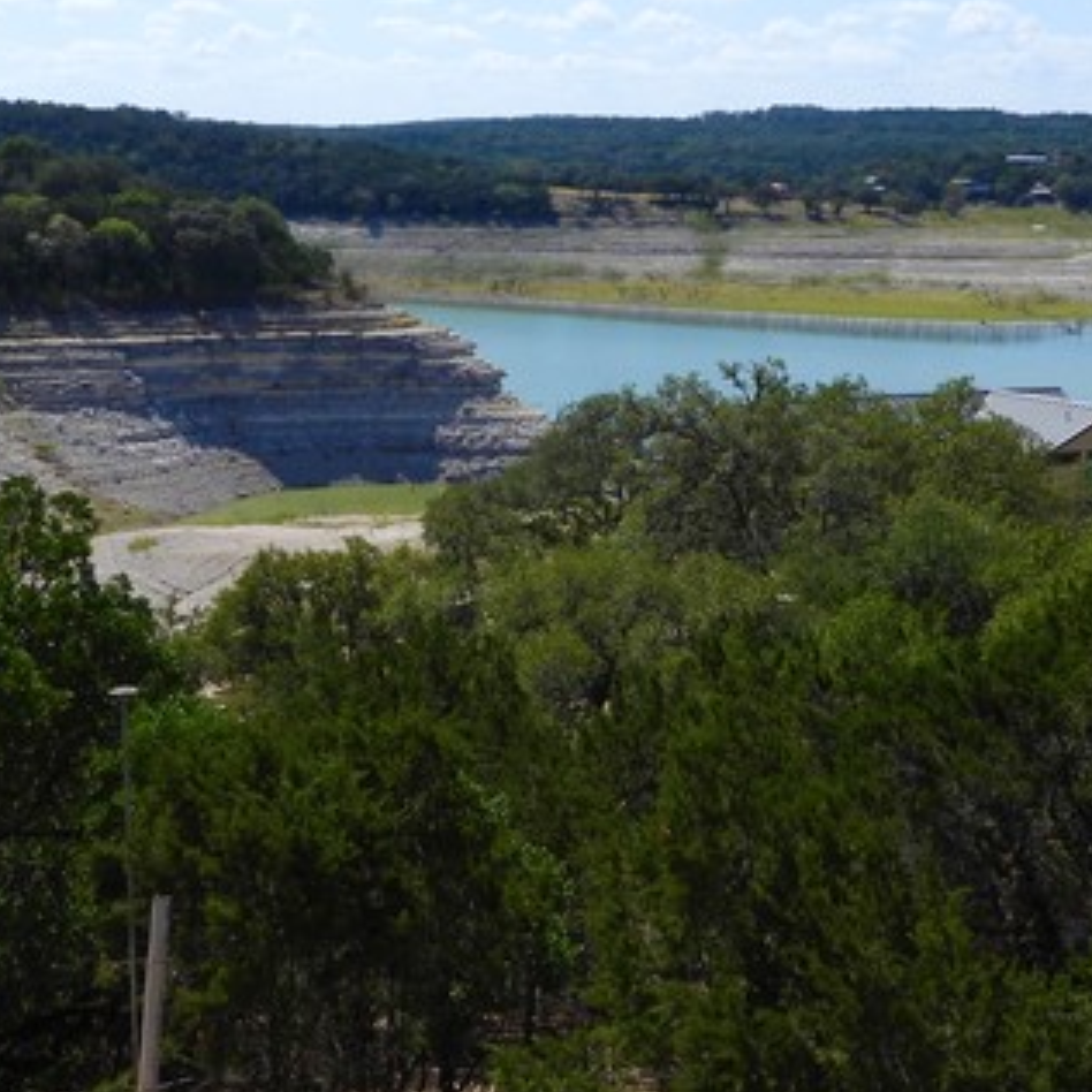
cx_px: 505
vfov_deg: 25.3
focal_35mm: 68
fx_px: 2427
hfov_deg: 25.4
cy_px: 387
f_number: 3.2
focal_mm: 6.8
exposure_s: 1/2000
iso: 100
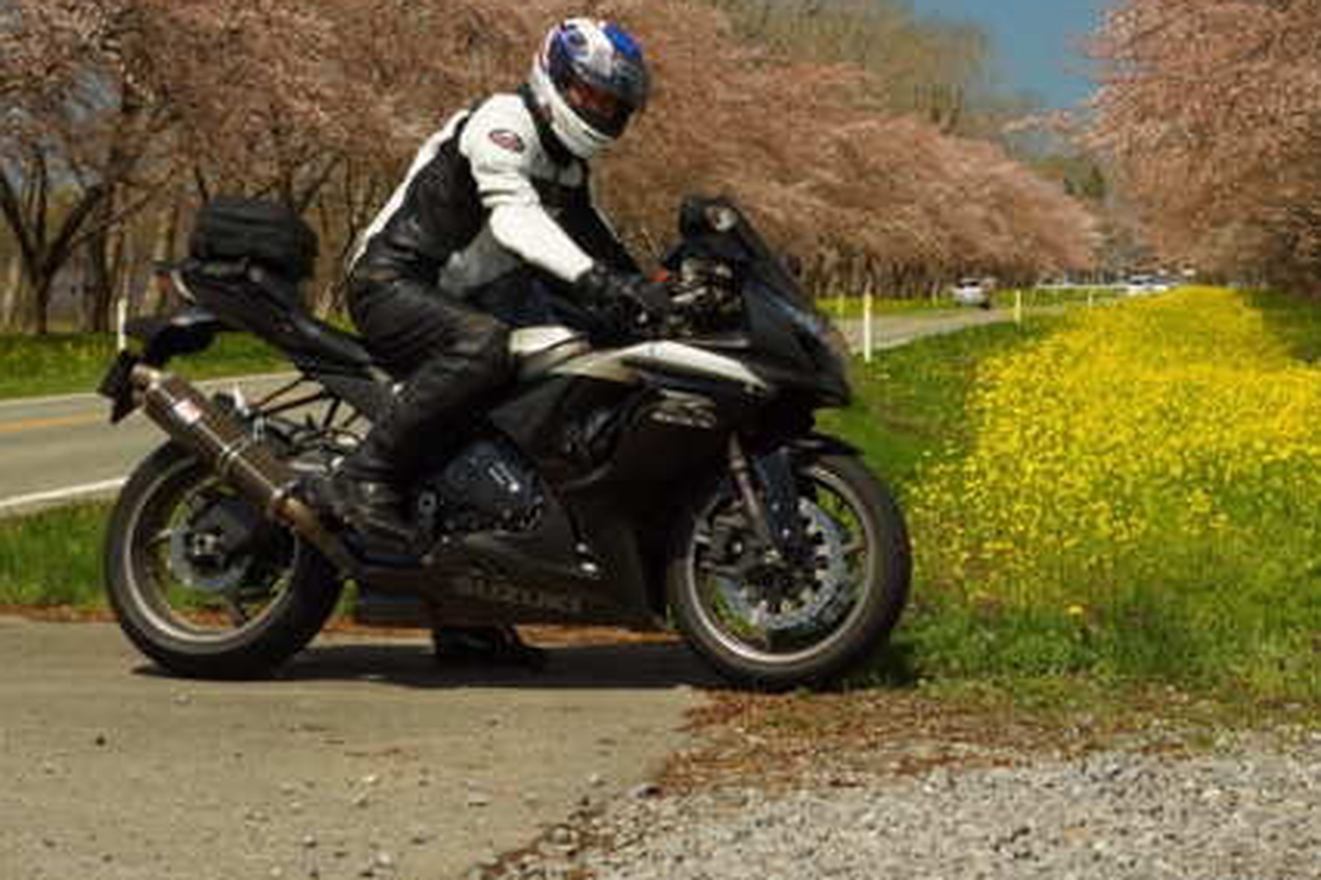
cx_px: 915
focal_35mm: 94
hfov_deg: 21.6
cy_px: 93
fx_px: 3449
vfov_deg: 14.4
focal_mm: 50
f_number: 10
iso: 100
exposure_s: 1/100
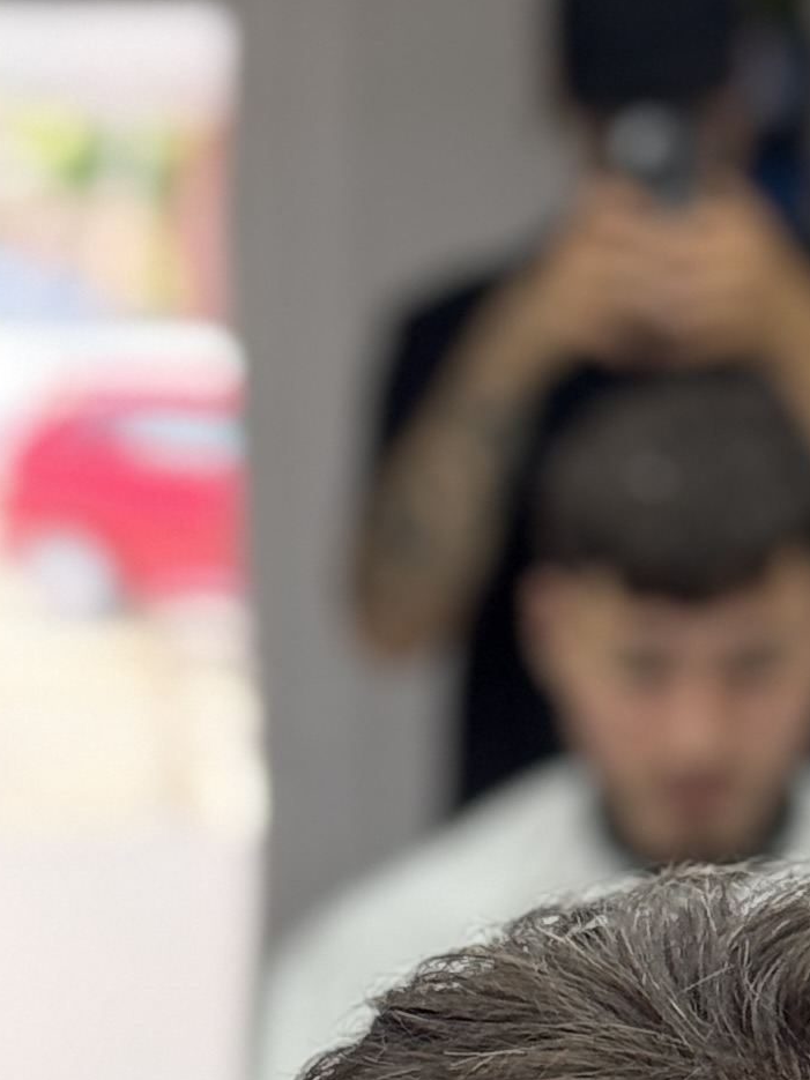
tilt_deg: -12.8
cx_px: 569
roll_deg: -0.3
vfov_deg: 9.3
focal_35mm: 207
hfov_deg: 7.2
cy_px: 1712
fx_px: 6460
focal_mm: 6.76
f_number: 1.78
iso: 64
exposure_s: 1/100
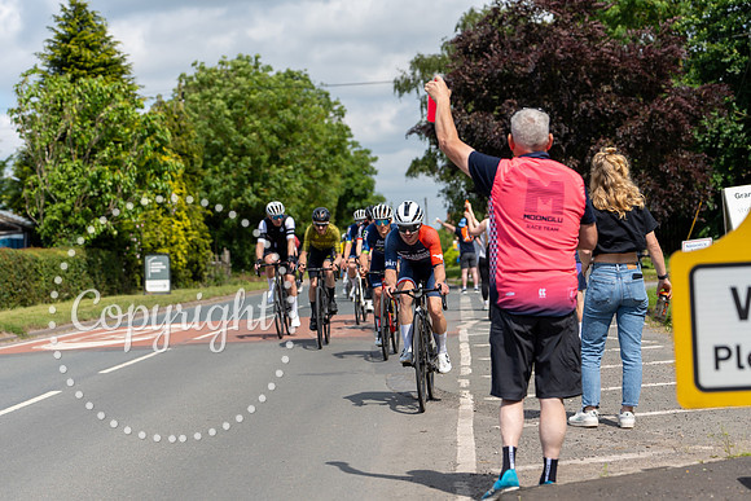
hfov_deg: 24.2
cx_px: 376
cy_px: 250
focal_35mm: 84
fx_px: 1753
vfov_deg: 16.3
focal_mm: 84
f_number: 3.5
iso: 100
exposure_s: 1/1250
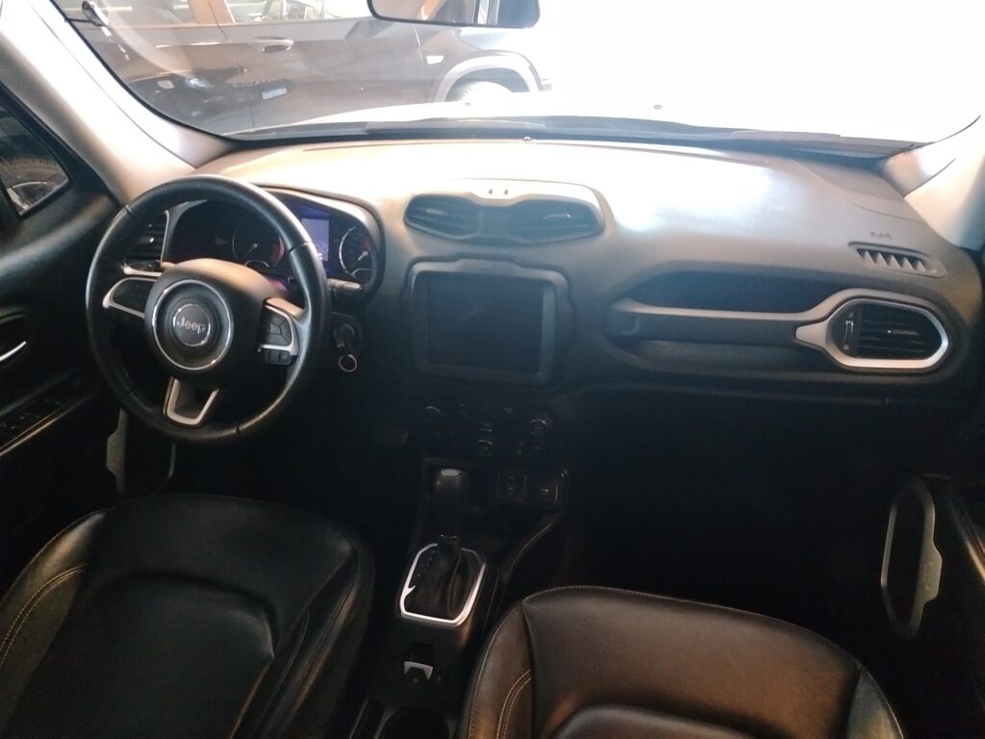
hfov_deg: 71.6
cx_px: 492
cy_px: 370
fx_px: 683
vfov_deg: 56.8
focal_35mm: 24
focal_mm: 5.25
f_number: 1.75
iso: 4700
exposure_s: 1/20
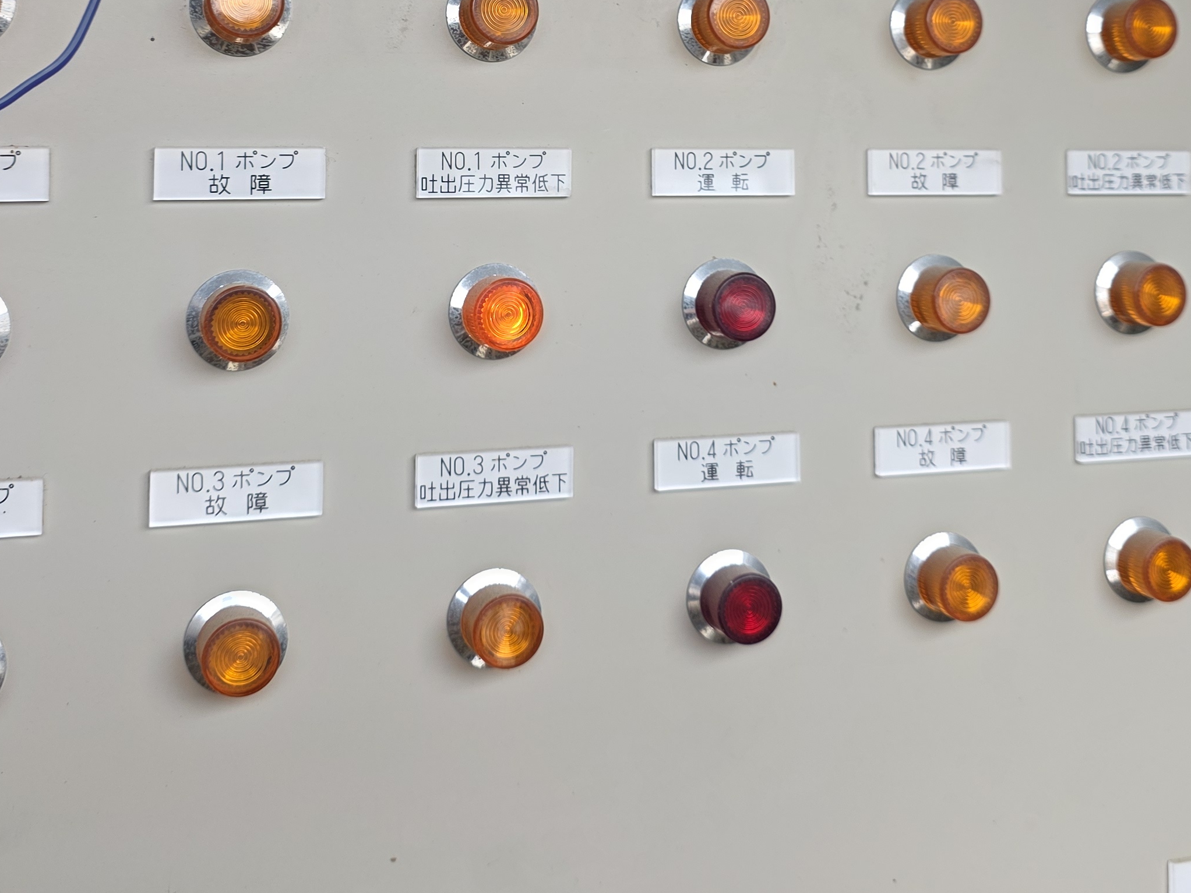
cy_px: 84
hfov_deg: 42.1
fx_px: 1548
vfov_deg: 30.7
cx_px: 628
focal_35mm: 45
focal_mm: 6.3
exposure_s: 1/100
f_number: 1.7
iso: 40
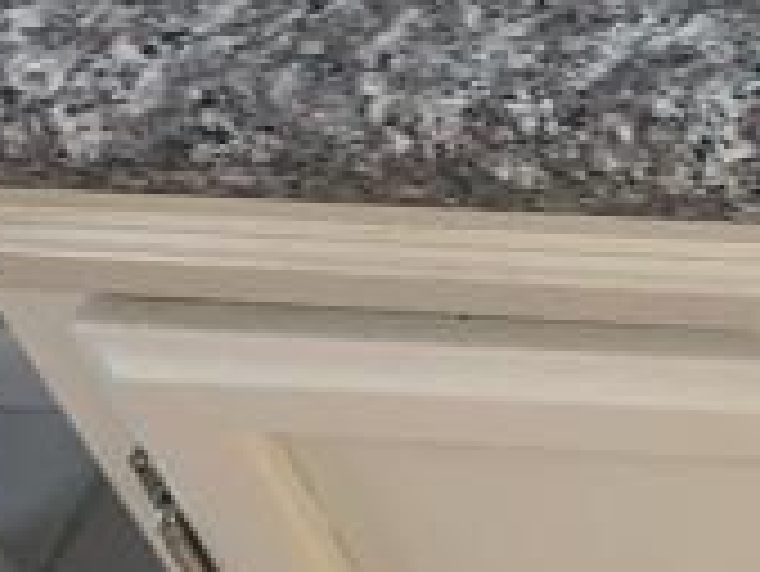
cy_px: -108
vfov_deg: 11.8
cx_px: 1659
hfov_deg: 13.1
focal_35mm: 123
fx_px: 2702
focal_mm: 4.25
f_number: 1.8
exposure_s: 1/4
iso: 50
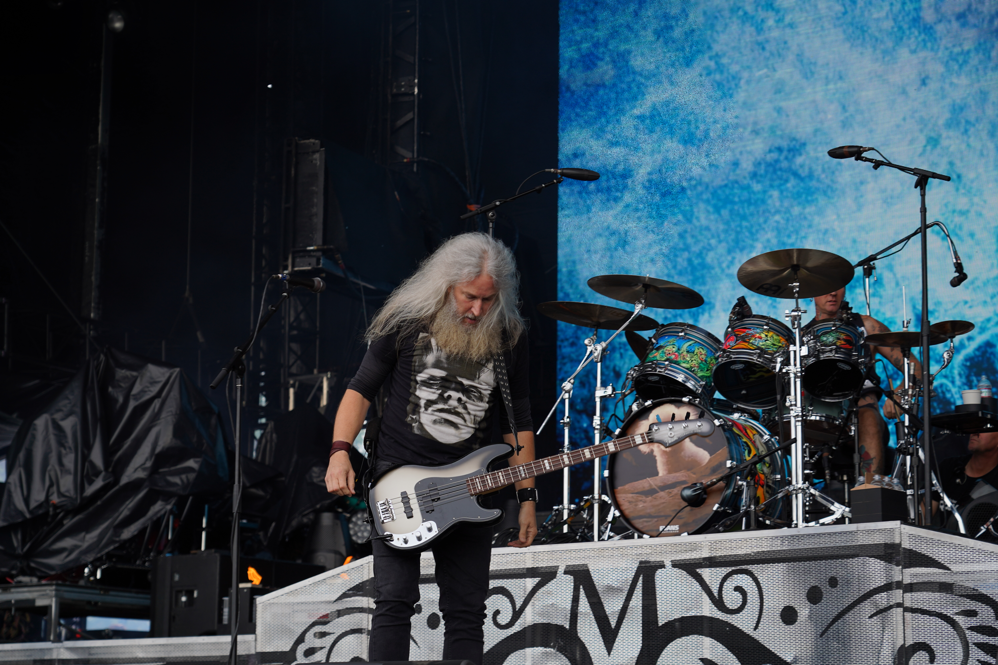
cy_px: 332
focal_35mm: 81
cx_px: 499
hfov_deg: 25.1
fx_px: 2245
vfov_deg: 16.9
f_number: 5.6
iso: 100
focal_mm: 81
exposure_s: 1/200
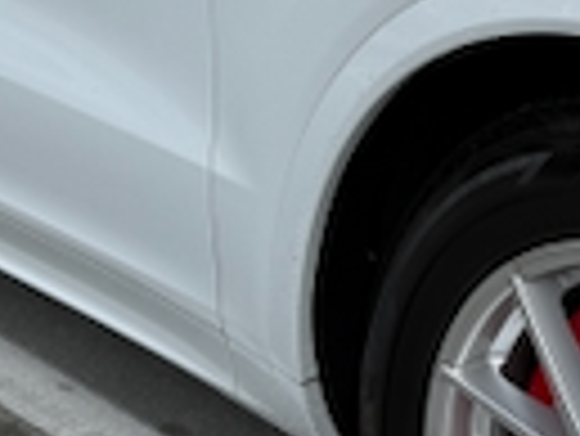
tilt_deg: -16.2
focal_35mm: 119
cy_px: -36
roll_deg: -1.4
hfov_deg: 16.3
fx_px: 1996
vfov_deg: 12.3
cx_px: 540
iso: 80
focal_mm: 6.76
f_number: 1.78
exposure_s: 1/3021
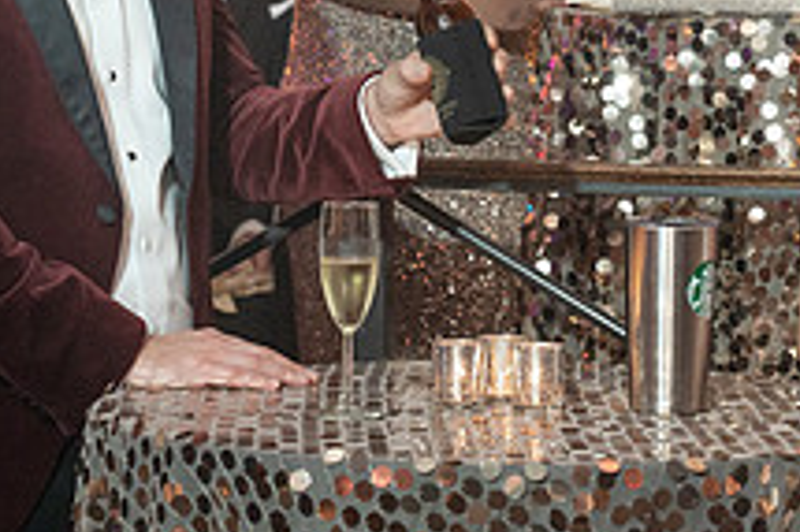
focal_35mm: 147
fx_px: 3264
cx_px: 628
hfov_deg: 13.9
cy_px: 140
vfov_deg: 9.3
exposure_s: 1/125
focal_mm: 52
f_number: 4
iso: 2000
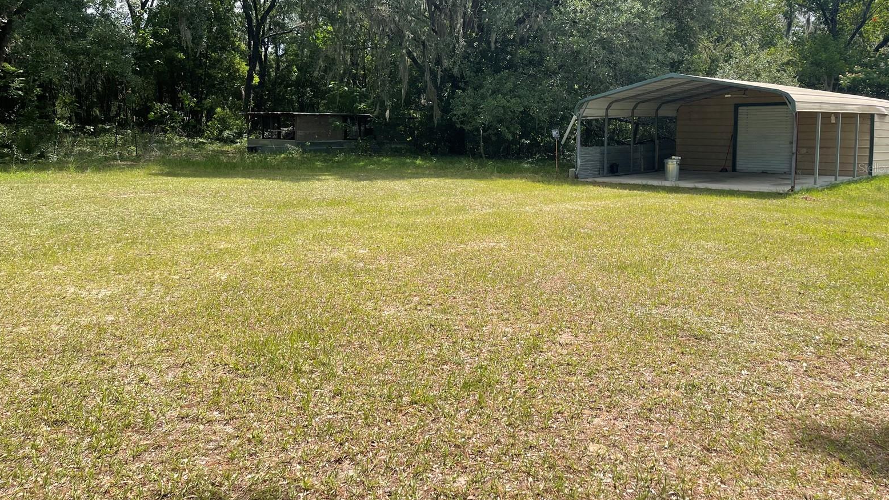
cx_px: 455
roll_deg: -1.3
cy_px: 167
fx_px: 660
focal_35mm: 28
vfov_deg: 41.0
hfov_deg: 67.9
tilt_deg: -2.5
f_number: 1.6
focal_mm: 5.1
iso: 32
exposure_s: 1/1852
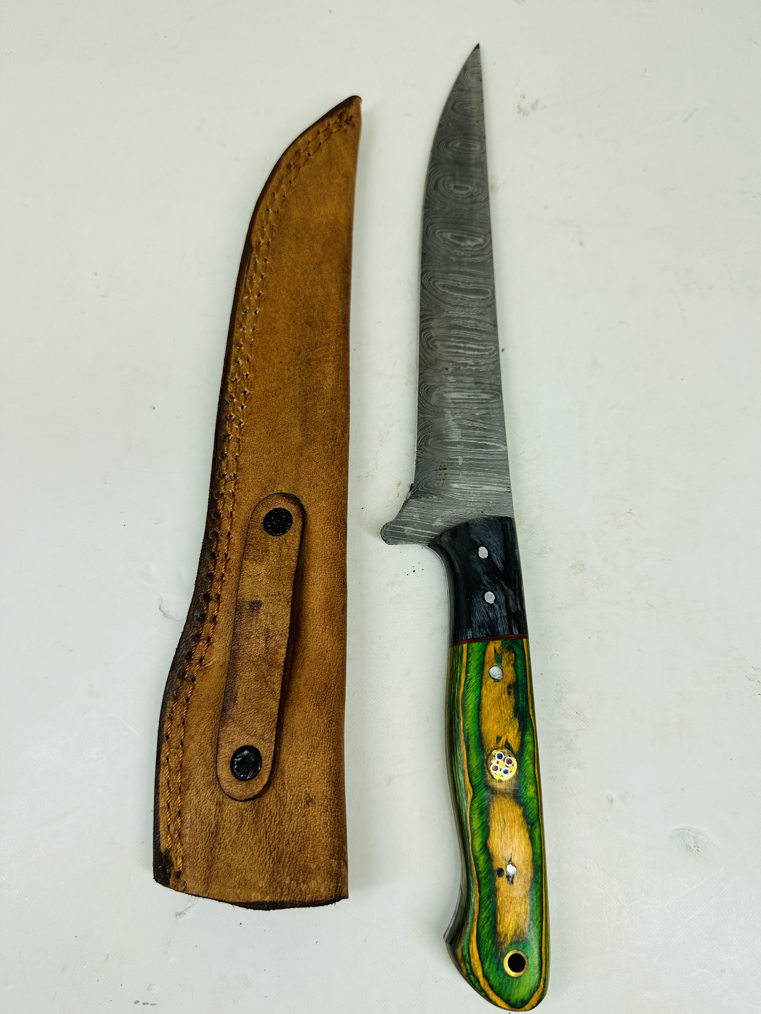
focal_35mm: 25
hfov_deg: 54.9
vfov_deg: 69.4
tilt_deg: -74.1
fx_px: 733
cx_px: 393
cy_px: 522
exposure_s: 1/1072
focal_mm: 6.86
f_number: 1.78
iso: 80
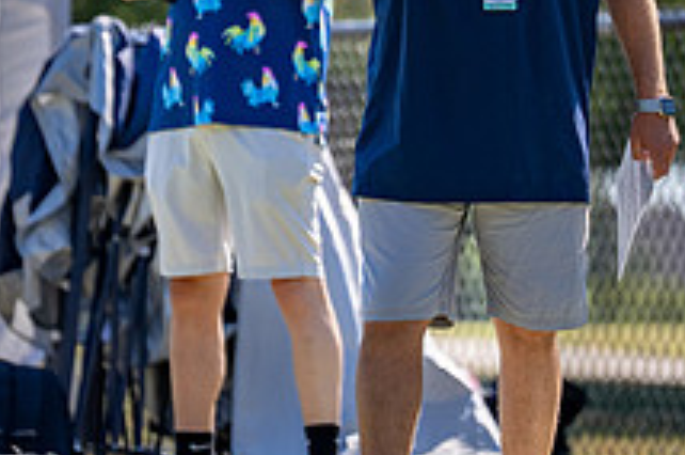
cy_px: -63
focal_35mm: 709
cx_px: 400
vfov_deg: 1.9
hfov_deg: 2.9
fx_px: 13470
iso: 160
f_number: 2.8
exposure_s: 1/2000
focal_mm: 200
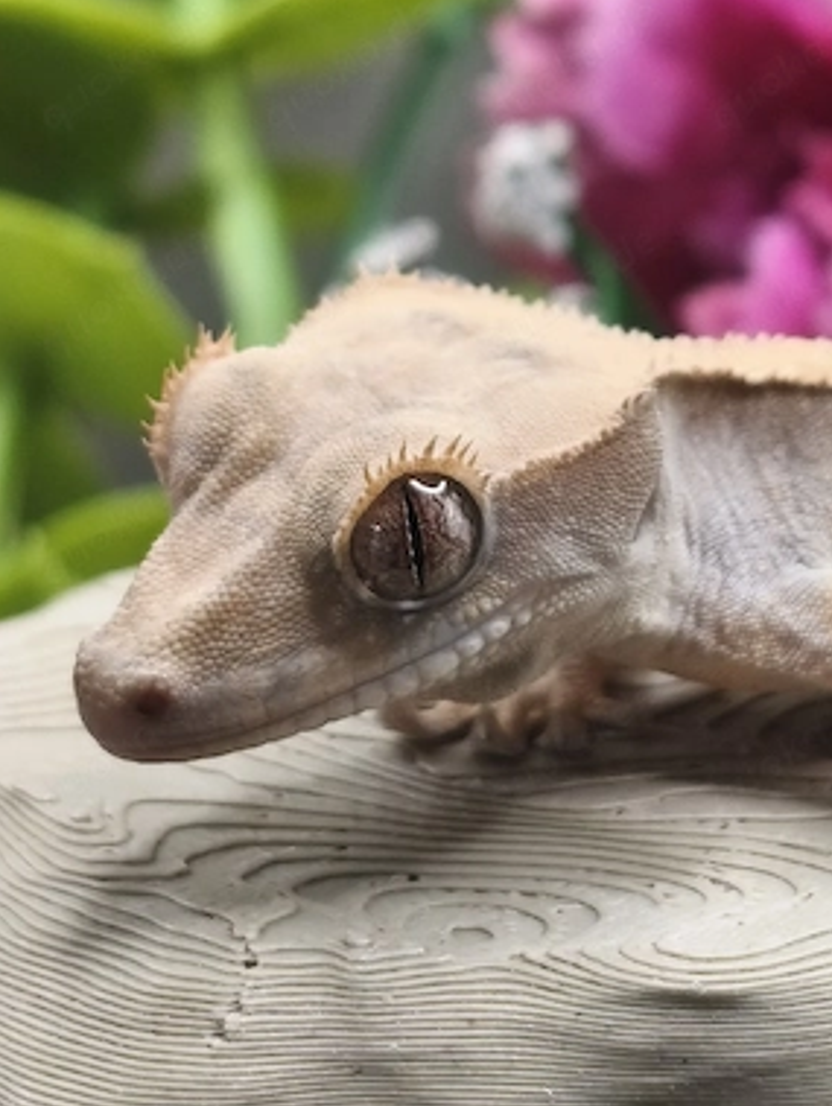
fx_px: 3103
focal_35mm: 97
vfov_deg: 20.2
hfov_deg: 15.3
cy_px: 552
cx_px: 412
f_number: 1.7
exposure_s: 1/53.5
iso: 640
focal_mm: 6.06
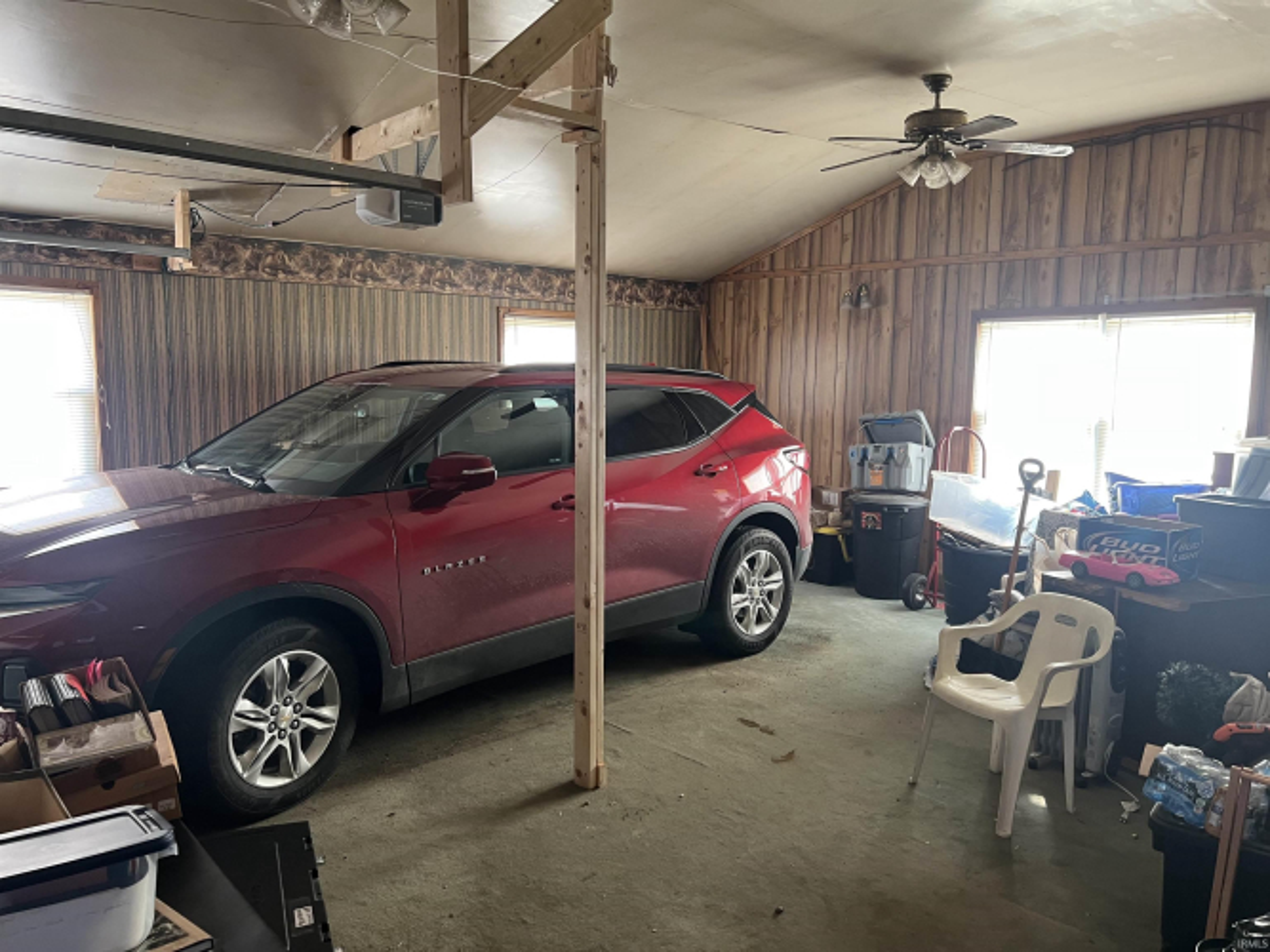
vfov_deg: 53.0
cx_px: 635
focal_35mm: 26
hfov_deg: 67.3
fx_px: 954
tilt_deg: -6.6
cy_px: 476
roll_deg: -0.9
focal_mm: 5.7
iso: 125
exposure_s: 1/64
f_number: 1.5
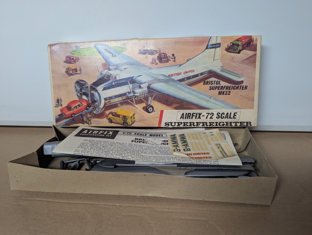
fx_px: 217
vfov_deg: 56.9
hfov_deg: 71.5
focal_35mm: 24
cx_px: 156
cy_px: 118
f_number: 1.85
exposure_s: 1/99.8
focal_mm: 6.81
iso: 508
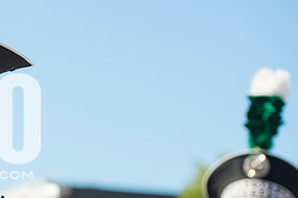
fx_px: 1382
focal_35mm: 167
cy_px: 131
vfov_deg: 8.2
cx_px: -52
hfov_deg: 12.1
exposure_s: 1/1000
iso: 200
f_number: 4.5
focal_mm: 70
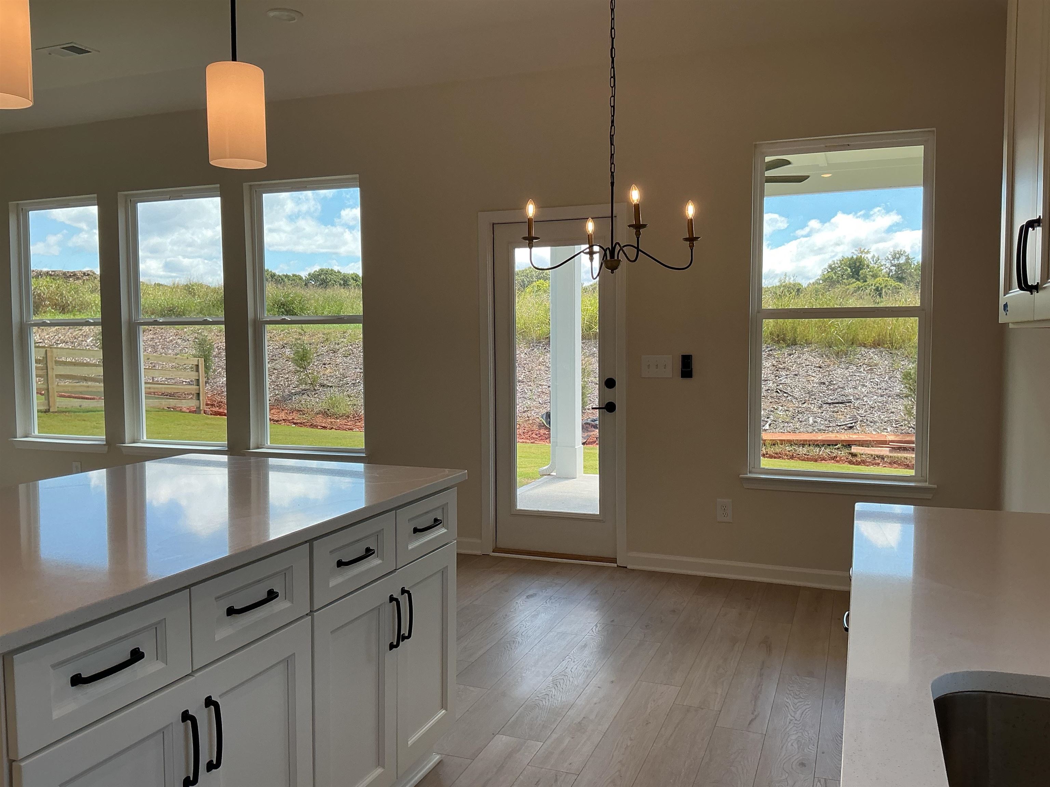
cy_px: 394
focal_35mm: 29
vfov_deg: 48.2
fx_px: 880
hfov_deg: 61.7
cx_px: 525
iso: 25
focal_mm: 3
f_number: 1.8
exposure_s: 1/265
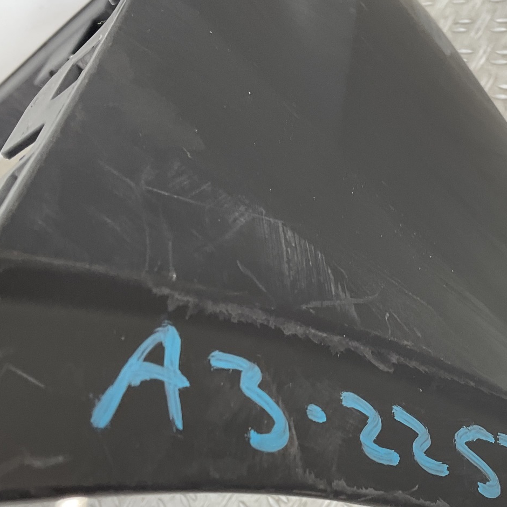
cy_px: 311
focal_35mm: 55
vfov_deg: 31.0
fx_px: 911
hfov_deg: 30.0
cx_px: 434
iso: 25
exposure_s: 1/100
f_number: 1.8
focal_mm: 3
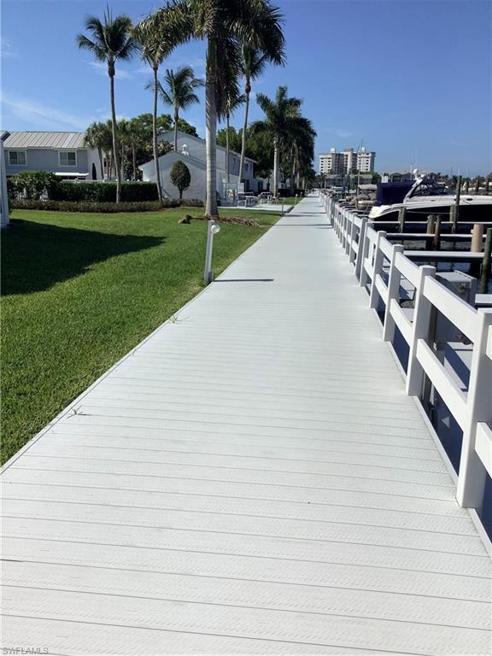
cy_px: 328
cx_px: 246
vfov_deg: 58.4
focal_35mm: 31
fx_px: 587
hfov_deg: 45.4
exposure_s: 1/3704
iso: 25
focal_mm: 3.3
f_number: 2.4
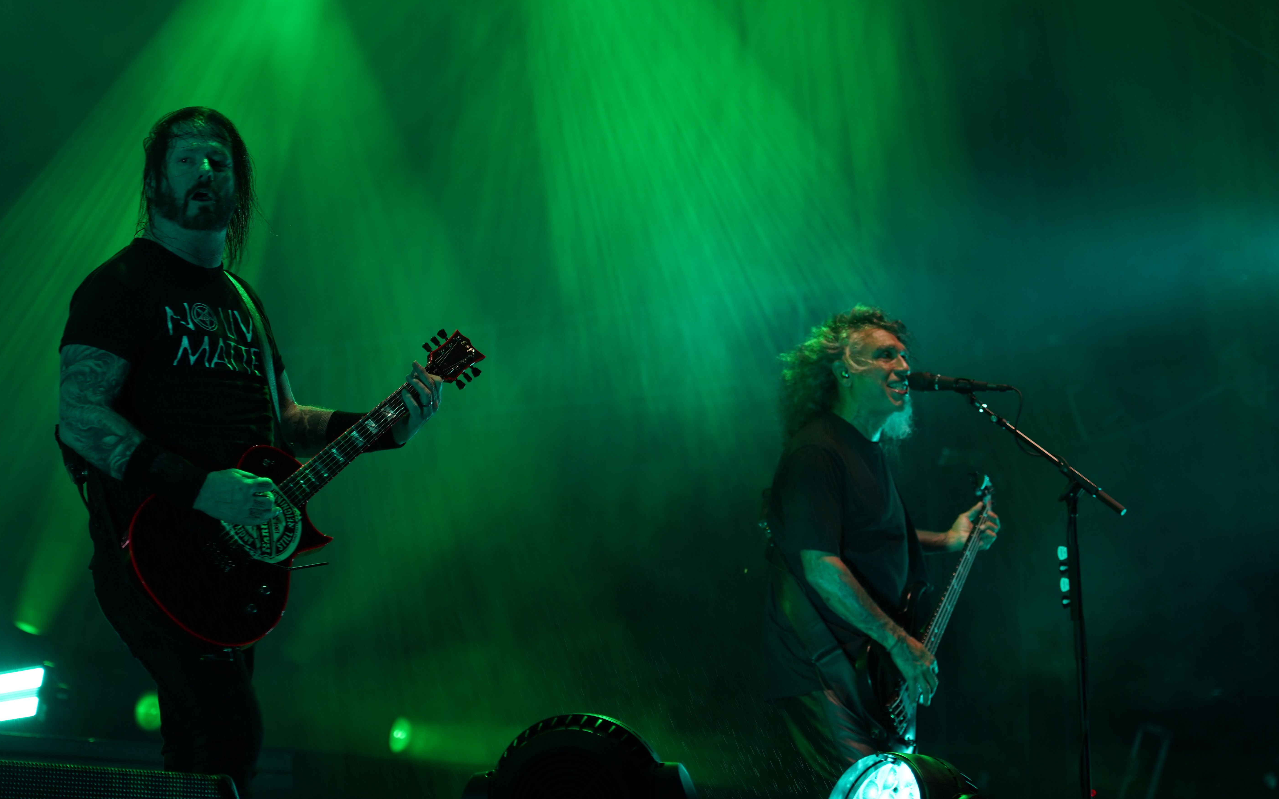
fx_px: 3974
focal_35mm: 114
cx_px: 639
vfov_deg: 11.5
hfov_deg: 18.3
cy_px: 391
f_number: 4
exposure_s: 1/125
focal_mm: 105
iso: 500
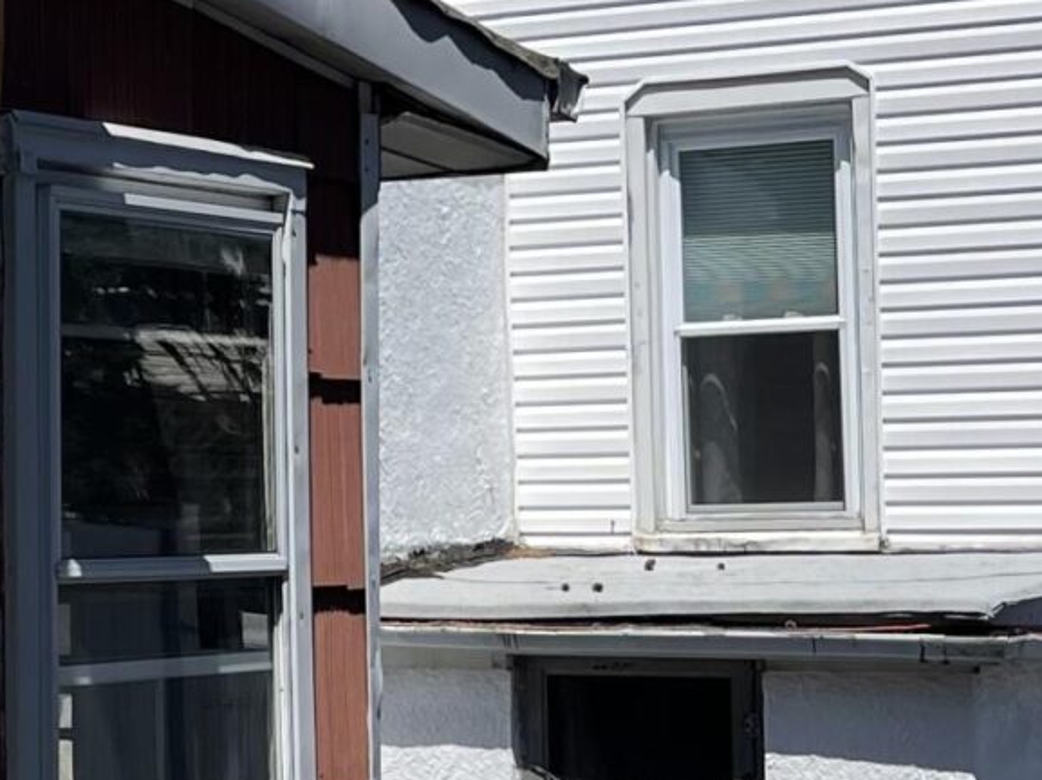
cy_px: 446
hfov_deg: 16.3
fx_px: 3339
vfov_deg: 13.3
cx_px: -484
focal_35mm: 111
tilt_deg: +0.6
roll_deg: +0.4
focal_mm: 5.1
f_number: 1.6
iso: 32
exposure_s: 1/4717
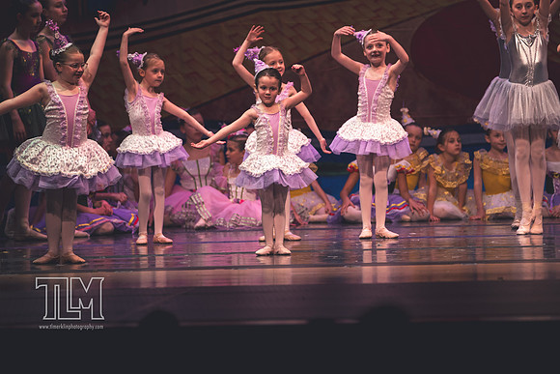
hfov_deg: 6.9
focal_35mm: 300
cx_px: 280
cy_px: 187
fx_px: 4670
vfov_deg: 4.6
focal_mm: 200
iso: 500
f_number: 2.8
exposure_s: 1/250
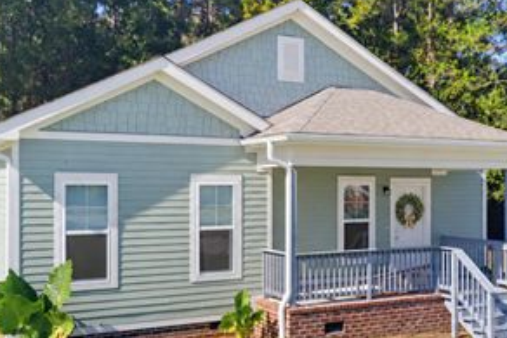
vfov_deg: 28.0
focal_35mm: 48
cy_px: 213
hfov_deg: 41.1
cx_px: 274
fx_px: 676
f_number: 7.1
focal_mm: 10.3
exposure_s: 1/400
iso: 200
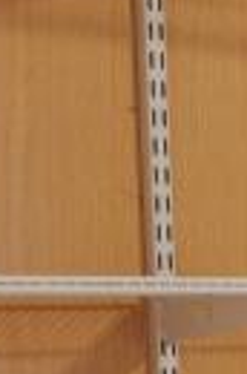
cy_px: 345
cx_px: 1241
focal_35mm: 162
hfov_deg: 5.8
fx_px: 1676
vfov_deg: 12.6
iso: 400
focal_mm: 14
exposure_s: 1/6
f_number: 4
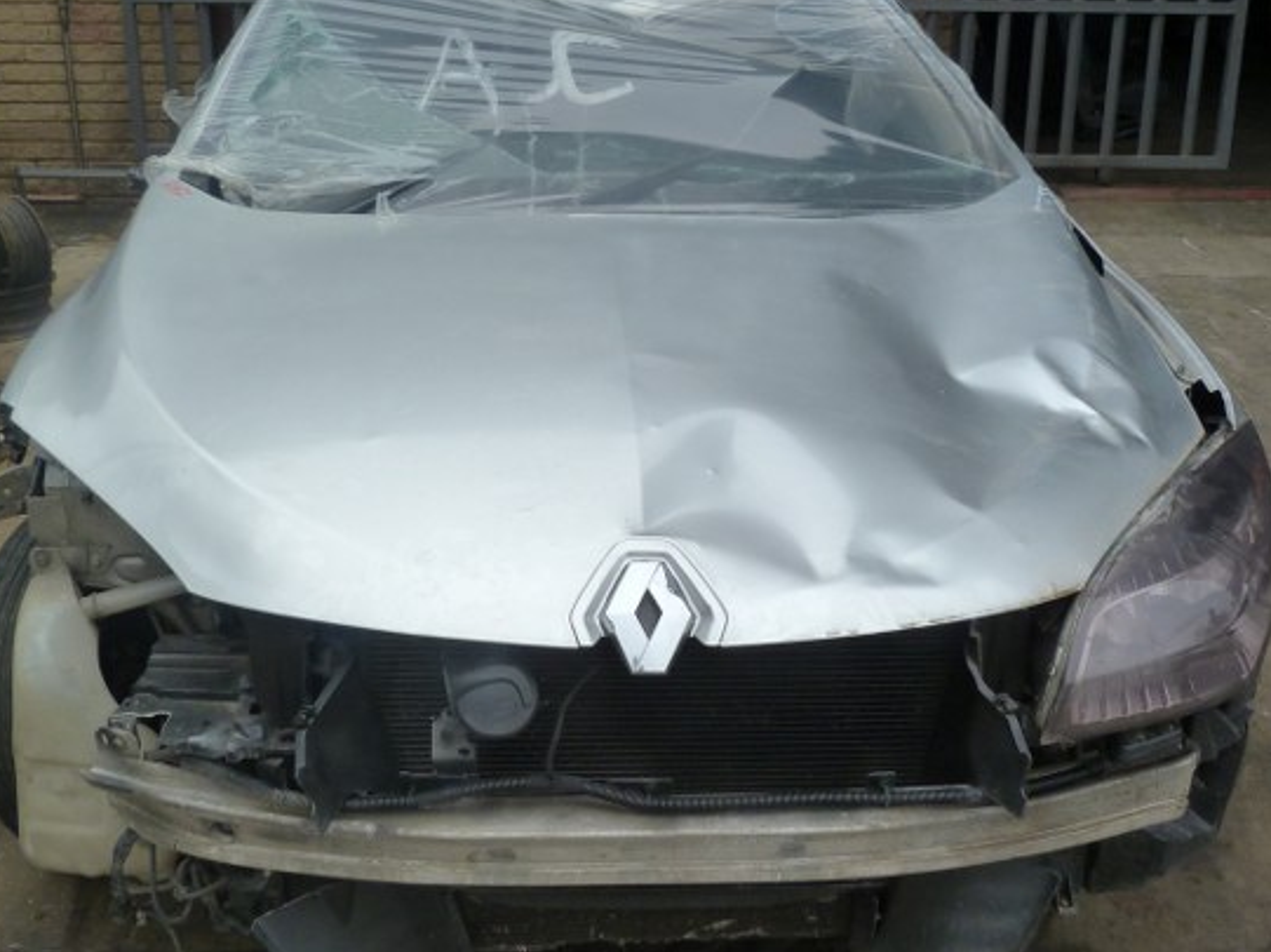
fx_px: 1358
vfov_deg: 38.6
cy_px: 421
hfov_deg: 50.2
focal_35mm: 37
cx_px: 606
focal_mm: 4.5
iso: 125
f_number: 4
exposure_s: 1/250
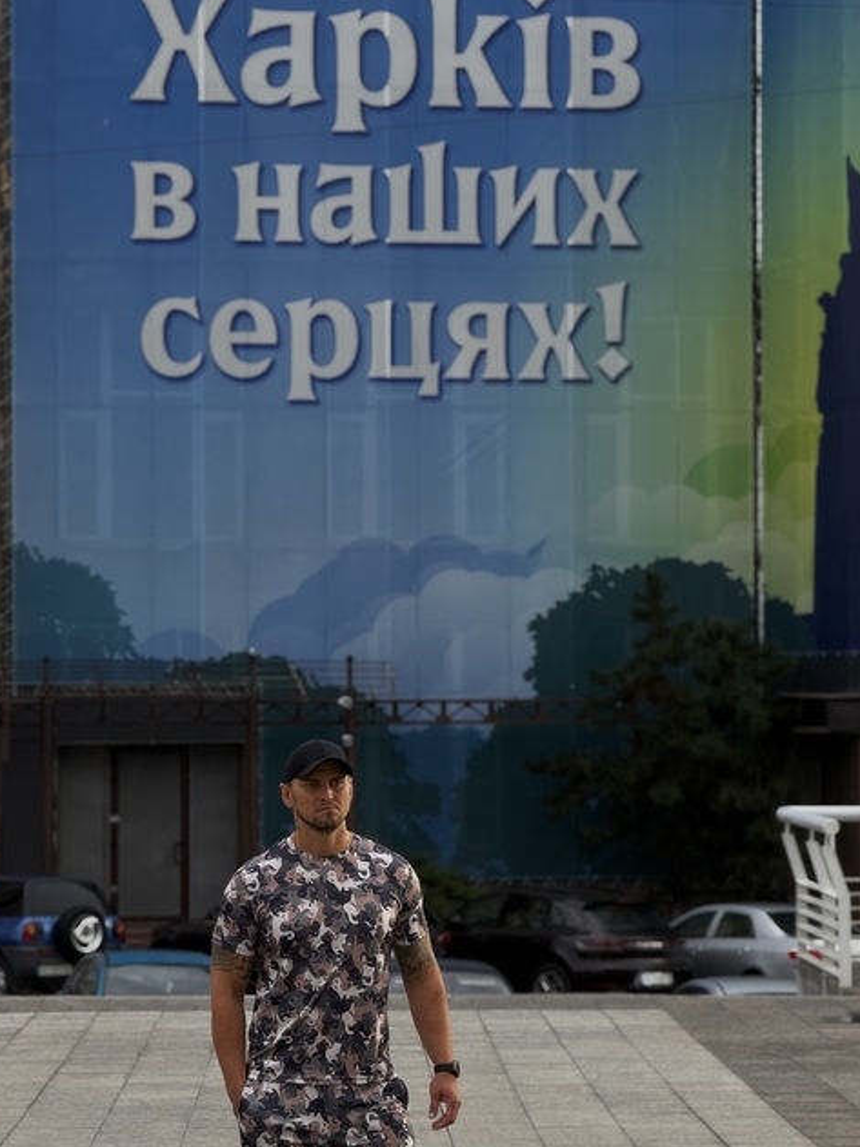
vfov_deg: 17.7
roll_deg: -0.1
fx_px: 3678
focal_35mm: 111
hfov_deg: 13.3
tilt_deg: +2.1
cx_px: 392
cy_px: 578
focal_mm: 16.89
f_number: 2.8
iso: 80
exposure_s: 1/121
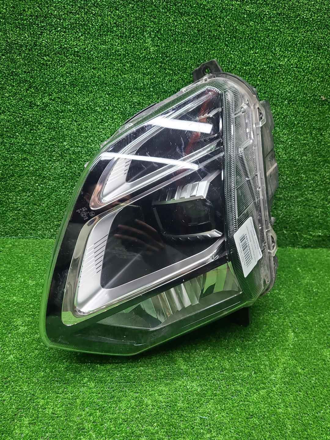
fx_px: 330
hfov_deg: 53.1
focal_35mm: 26
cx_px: 165
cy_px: 220
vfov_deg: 67.3
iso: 77
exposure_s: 1/50
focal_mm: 5.4
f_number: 1.8
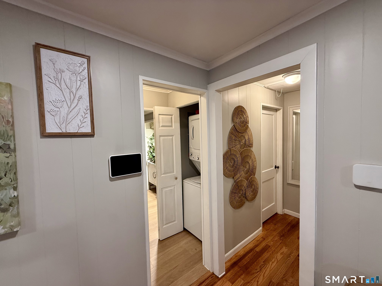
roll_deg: +1.8
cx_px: 191
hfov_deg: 102.1
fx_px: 154
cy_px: 143
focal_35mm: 14
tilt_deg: -2.2
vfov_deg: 85.7
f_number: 2.2
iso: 200
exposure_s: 1/60
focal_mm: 2.22
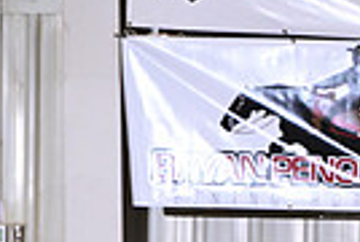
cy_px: 225
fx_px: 8659
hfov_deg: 2.4
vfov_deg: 1.6
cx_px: 717
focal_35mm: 864
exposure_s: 1/200
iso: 2500
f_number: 4.5
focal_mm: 200
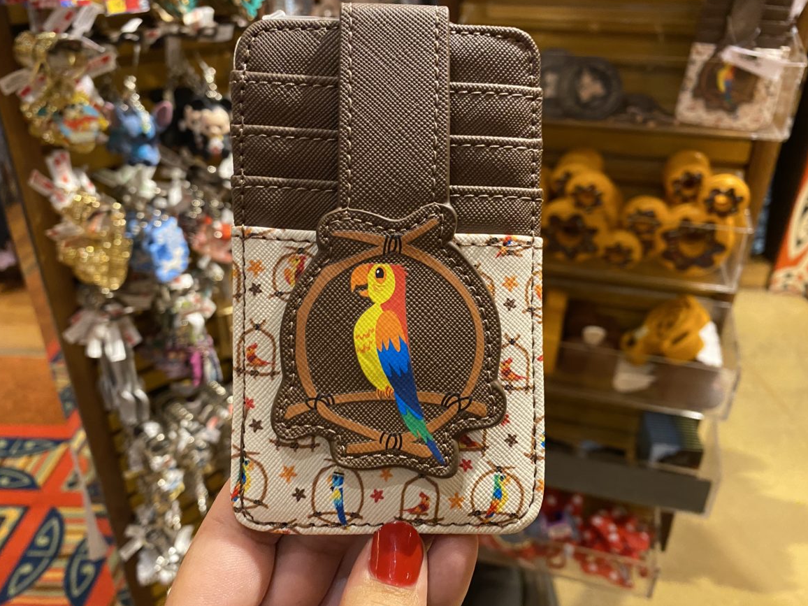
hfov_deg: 65.3
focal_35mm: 27
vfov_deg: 51.3
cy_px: 293
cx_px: 391
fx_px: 630
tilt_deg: -27.5
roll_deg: -0.4
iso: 500
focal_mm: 4.25
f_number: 1.8
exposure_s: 1/40
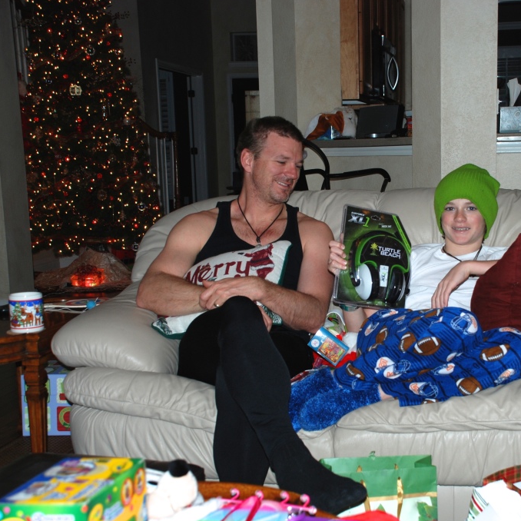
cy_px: 261
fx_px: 920
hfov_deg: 31.3
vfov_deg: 31.6
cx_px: 367
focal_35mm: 54
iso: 200
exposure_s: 1/60
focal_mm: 28
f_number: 4
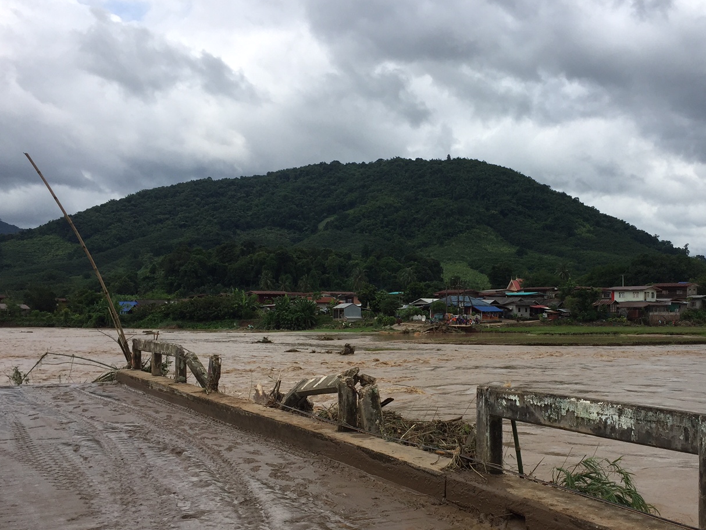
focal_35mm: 39
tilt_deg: -2.7
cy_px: 335
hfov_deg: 47.5
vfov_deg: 36.6
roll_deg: -2.6
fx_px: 795
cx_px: 433
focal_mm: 4.15
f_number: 2.2
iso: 32
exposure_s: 1/3049
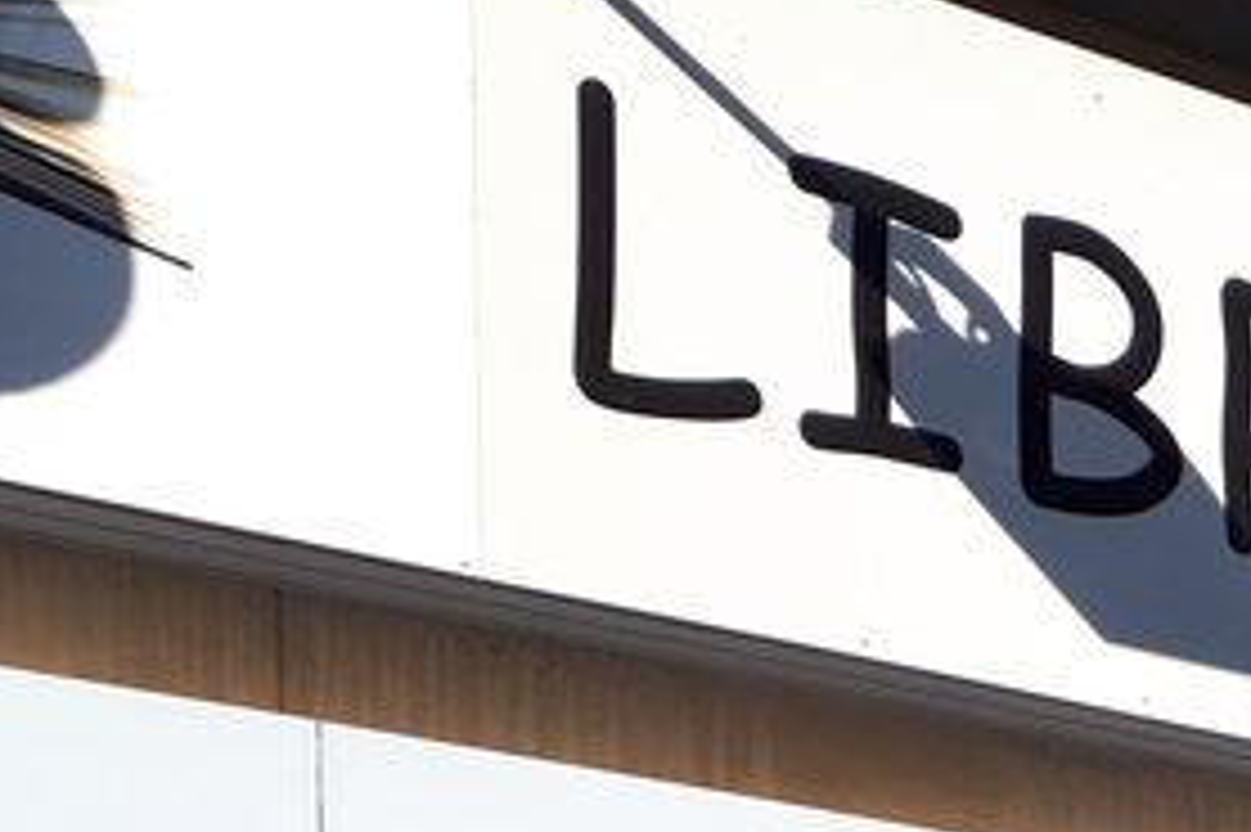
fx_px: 3369
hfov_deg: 19.1
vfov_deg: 12.7
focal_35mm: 97
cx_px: 1719
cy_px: 1561
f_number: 1.9
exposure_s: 1/711
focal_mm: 3.6
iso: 40
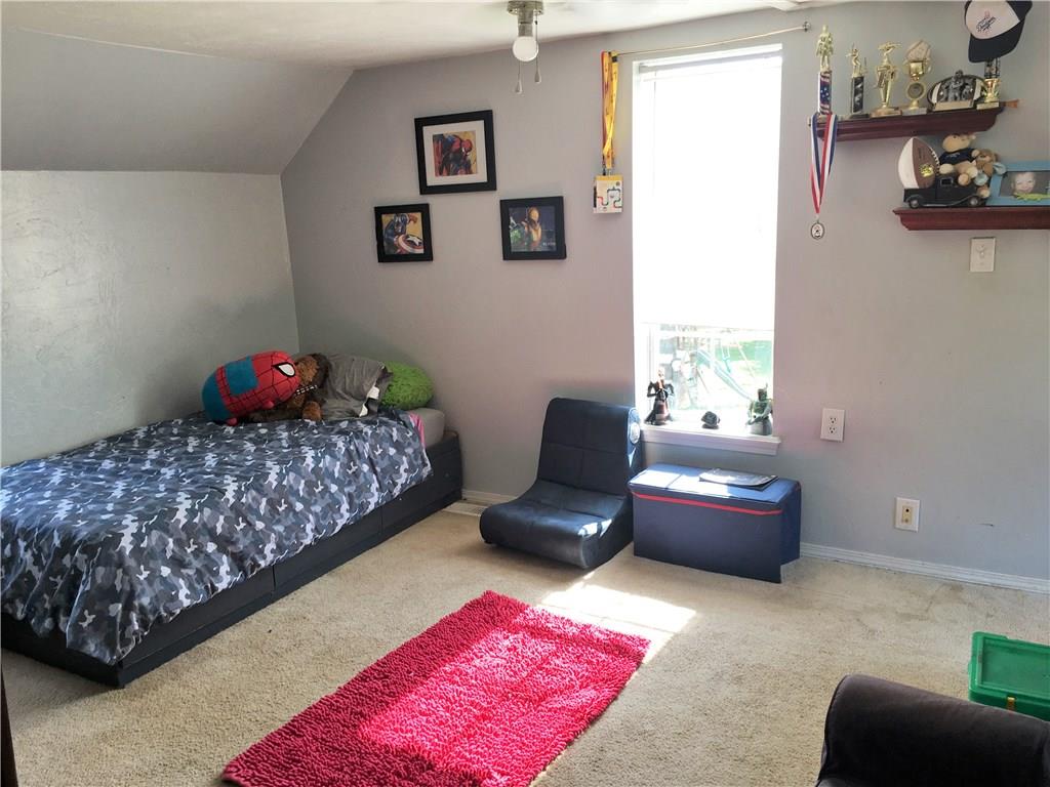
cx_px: 525
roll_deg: +1.2
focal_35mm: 29
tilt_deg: -11.1
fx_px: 880
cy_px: 394
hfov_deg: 61.7
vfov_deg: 48.2
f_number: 2.2
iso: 25
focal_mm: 4.15
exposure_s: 1/60
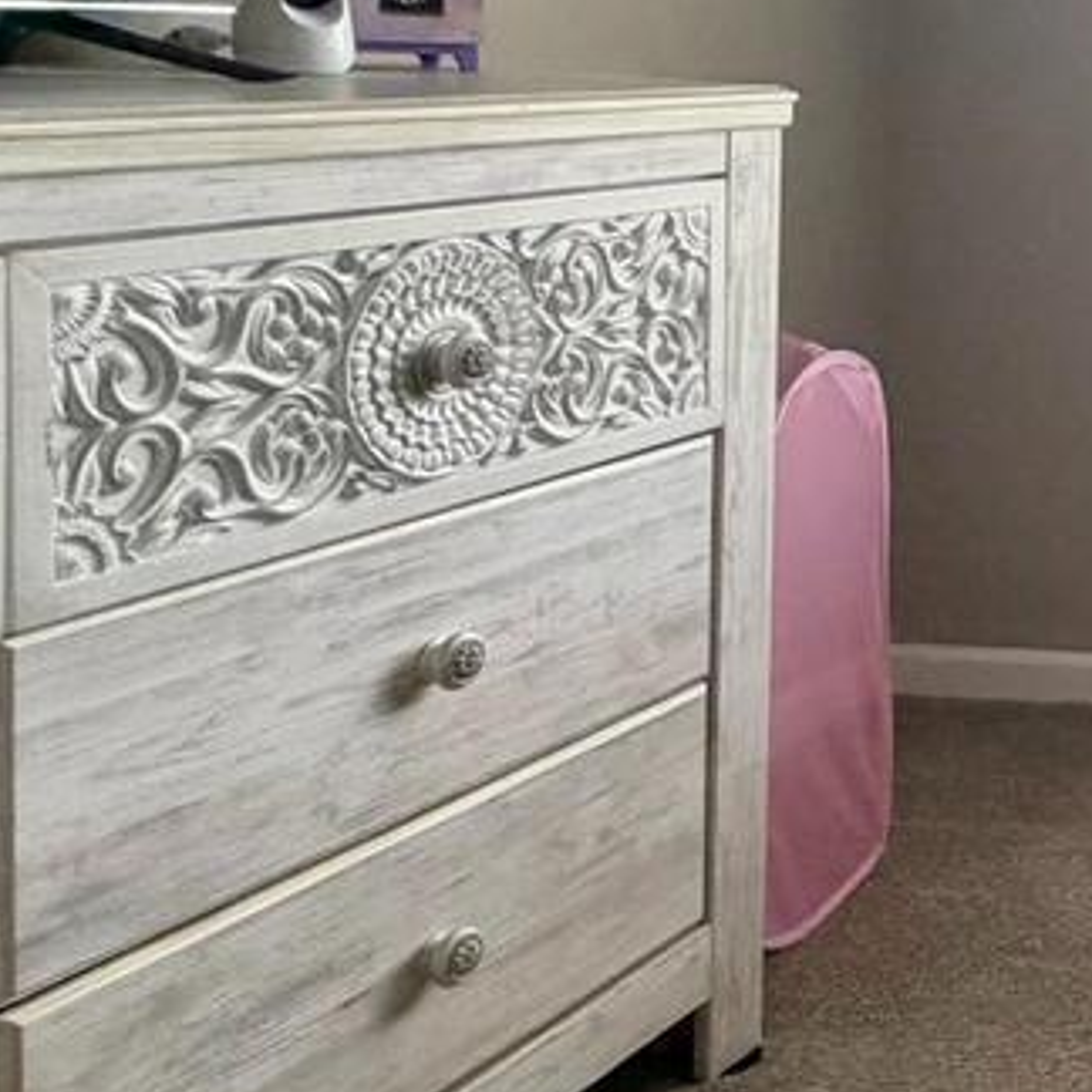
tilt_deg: -4.2
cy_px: 199
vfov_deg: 30.2
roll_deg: -2.8
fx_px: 1963
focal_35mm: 55
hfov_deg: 20.3
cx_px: 2042
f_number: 2.2
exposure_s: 1/121
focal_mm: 2.22
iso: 250
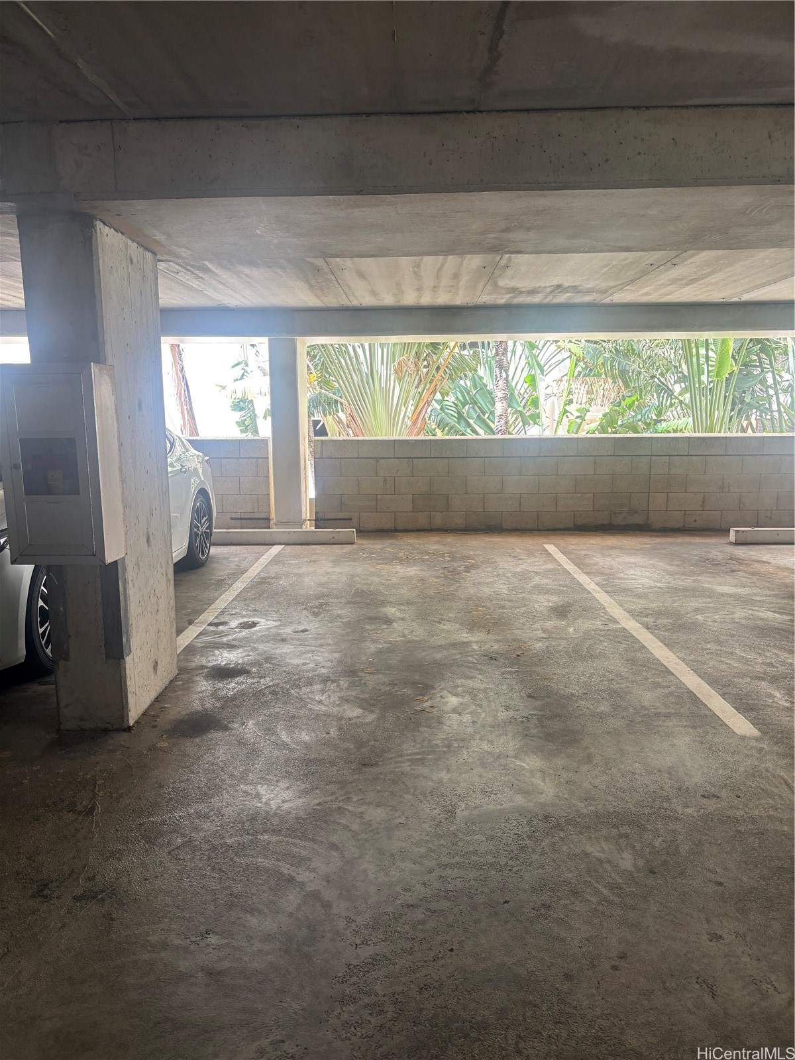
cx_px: 398
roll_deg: +0.4
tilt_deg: -9.0
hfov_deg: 53.1
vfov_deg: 67.3
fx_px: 796
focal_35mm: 26
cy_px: 530
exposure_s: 1/121
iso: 64
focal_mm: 5.96
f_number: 1.6
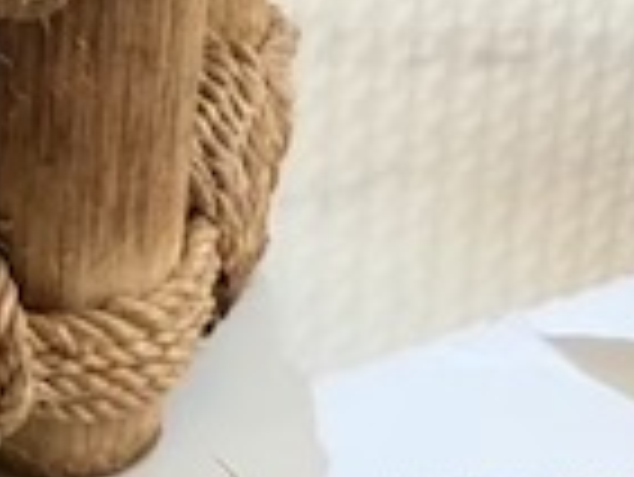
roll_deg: +2.0
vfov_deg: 10.3
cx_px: 634
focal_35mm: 126
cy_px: 1132
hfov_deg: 15.3
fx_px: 2310
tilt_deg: -42.4
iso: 40
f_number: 2.2
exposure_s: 1/197
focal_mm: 2.22
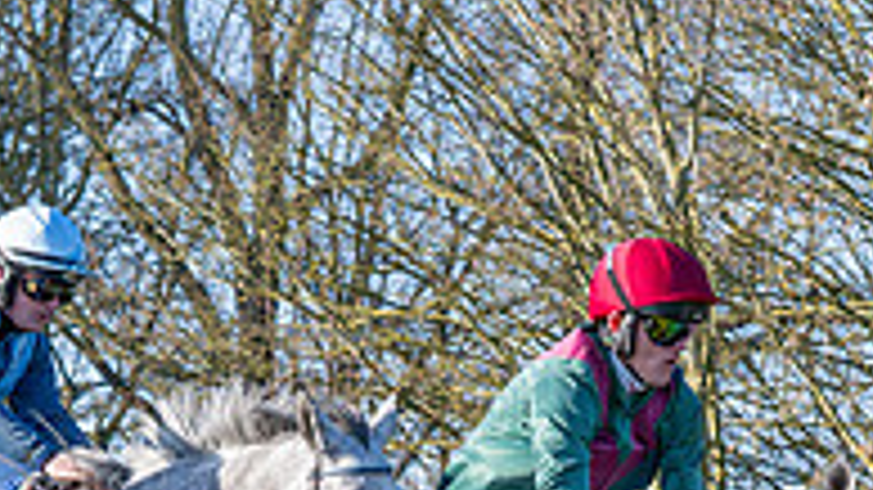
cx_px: 309
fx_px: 6040
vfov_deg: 4.6
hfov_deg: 8.3
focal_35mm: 261
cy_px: 666
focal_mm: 45
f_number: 5
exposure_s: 1/1600
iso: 400
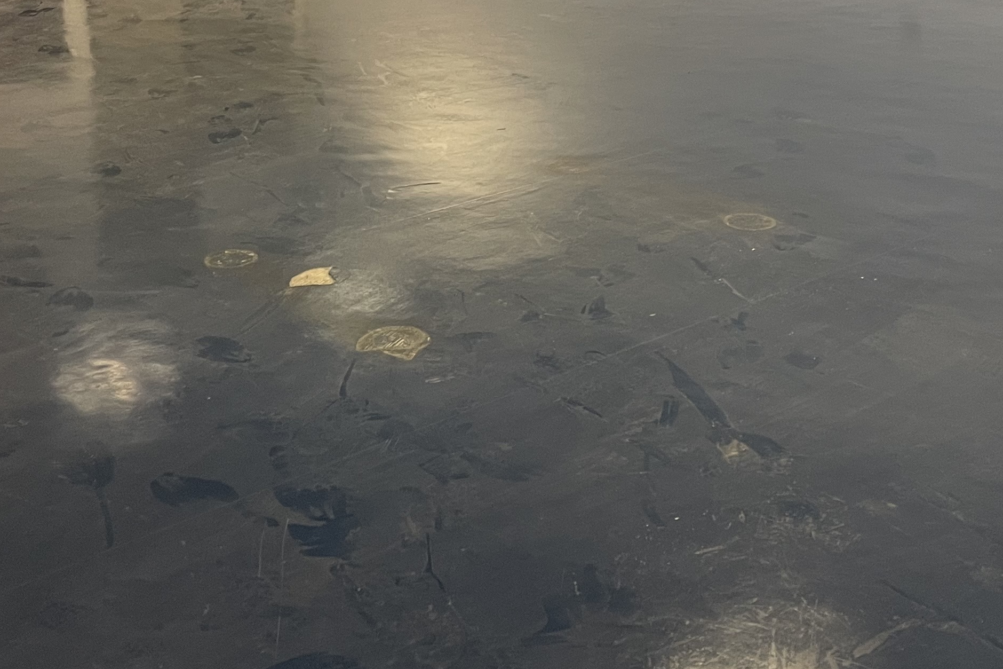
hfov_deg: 34.5
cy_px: 17
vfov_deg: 22.6
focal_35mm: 58
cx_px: 448
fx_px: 1616
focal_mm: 4.2
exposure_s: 1/51
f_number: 1.6
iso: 160
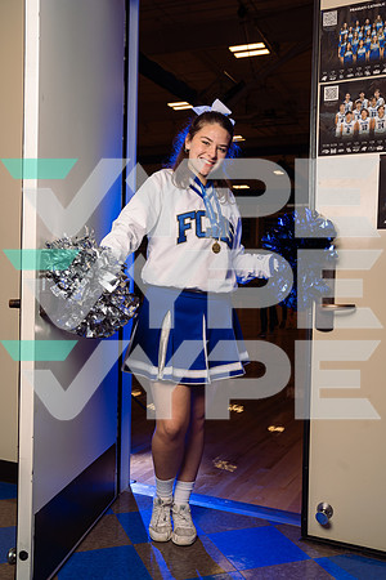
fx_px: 579
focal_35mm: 36
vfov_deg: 53.1
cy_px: 290
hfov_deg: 36.9
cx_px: 193
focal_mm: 36
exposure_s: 1/200
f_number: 6.3
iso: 250
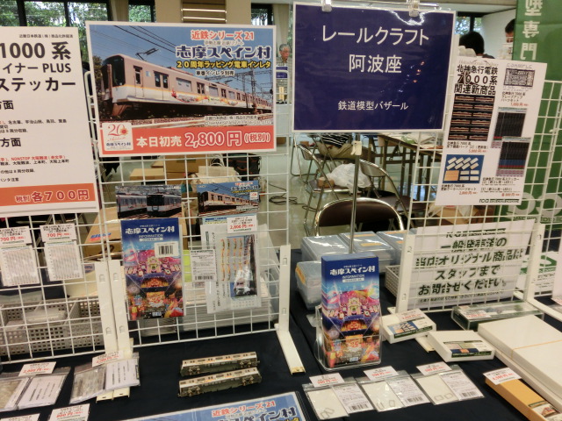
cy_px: 210
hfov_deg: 63.4
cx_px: 281
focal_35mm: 28
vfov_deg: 49.7
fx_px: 455
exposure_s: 1/125
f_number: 3
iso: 200
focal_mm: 5
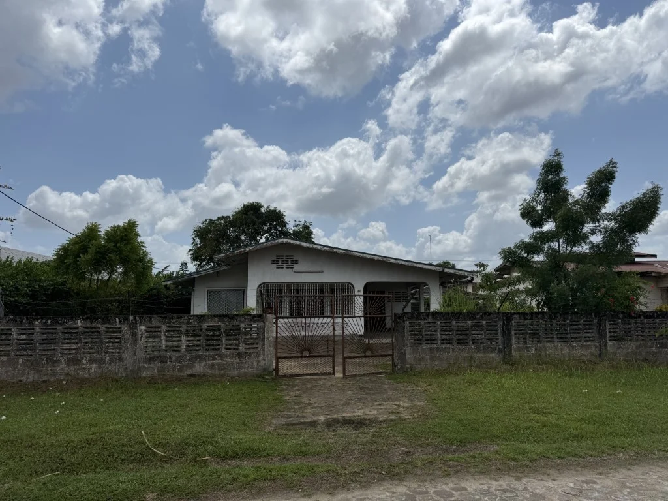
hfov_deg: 71.6
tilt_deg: +8.1
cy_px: 250
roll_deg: -0.6
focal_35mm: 24
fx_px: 463
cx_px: 334
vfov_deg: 56.8
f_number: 1.78
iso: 80
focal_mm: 6.76
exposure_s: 1/14286
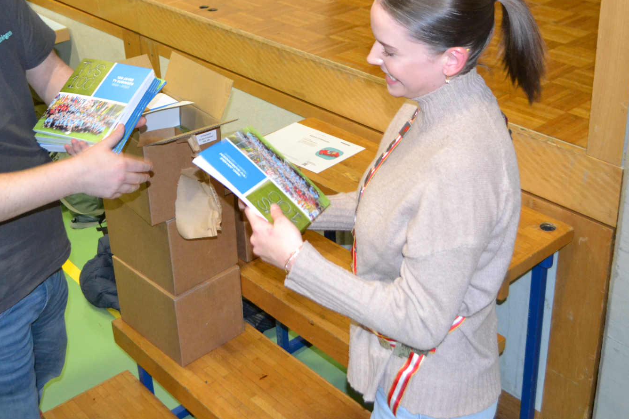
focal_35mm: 46
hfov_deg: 42.6
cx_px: 262
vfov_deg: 28.7
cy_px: 99
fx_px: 803
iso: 2000
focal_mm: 20
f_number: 3.8
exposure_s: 1/60
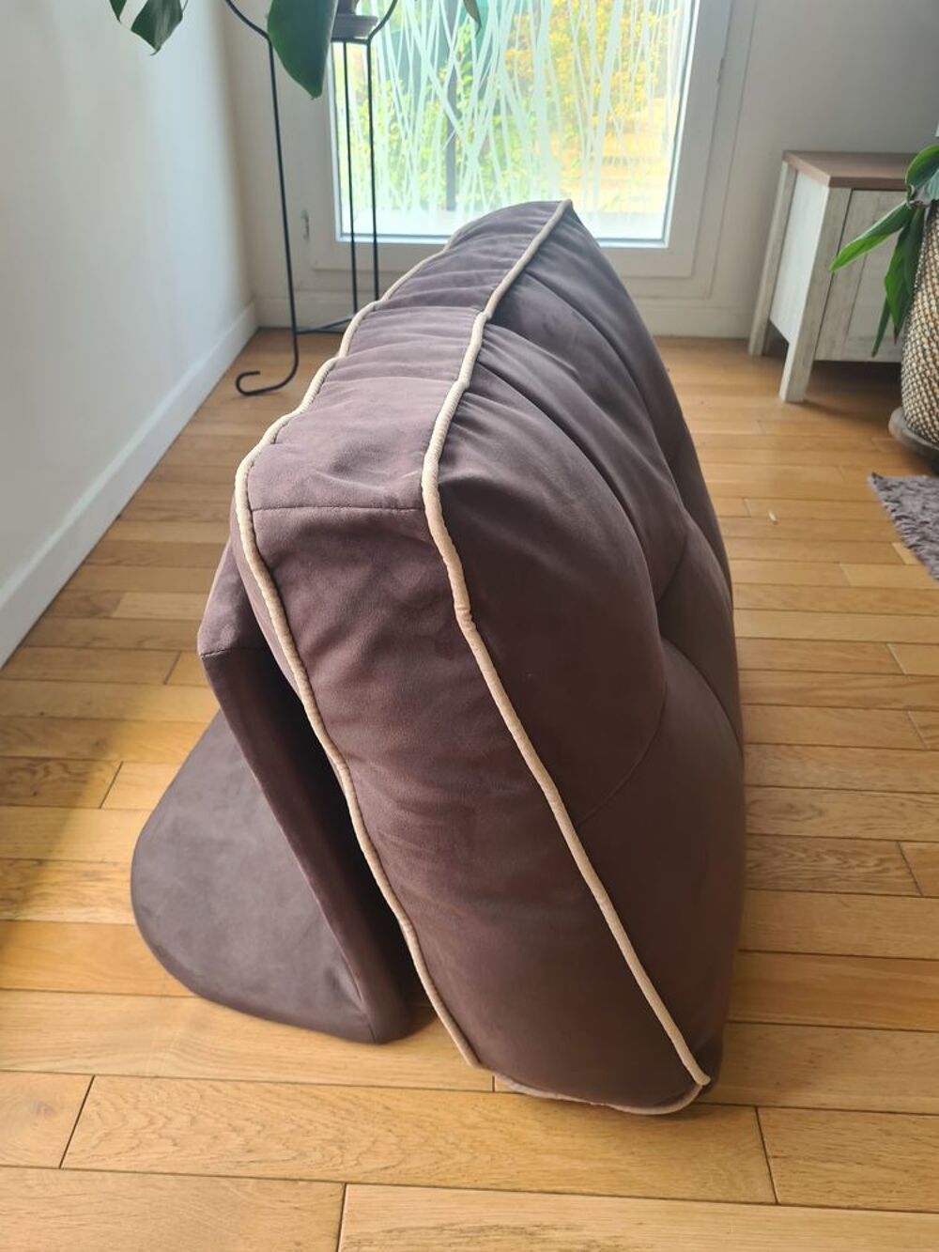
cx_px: 470
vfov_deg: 67.3
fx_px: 940
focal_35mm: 26
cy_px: 626
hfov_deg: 53.1
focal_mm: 5.4
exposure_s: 1/120
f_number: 1.8
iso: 64
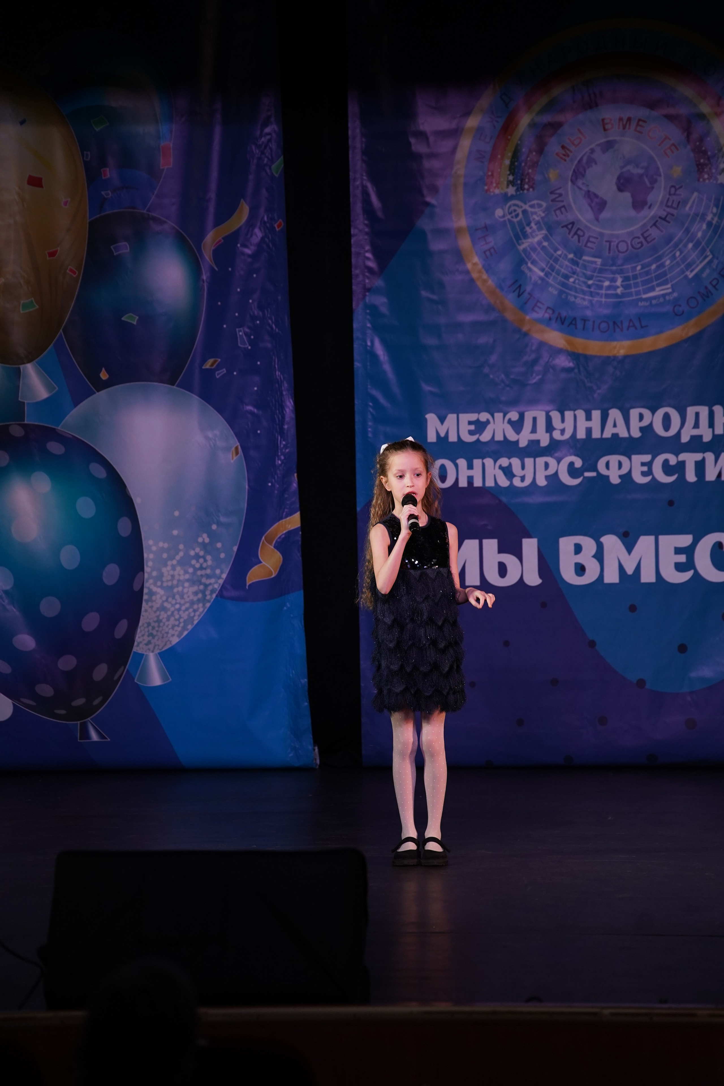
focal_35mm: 150
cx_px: 362
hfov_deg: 9.1
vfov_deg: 13.7
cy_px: 543
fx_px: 4525
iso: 1600
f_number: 4
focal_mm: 150
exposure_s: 1/400
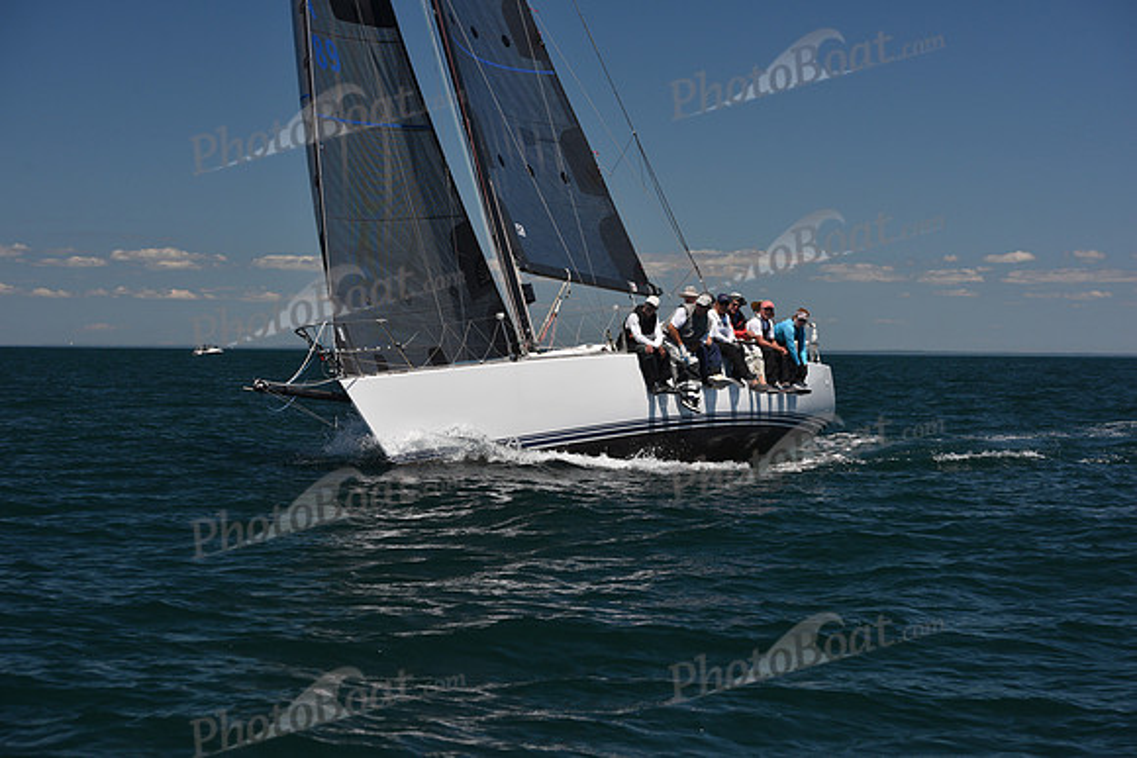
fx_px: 2590
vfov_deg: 16.7
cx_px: 568
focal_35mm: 82
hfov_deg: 24.8
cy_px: 379
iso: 250
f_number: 6.3
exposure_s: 1/800
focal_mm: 82
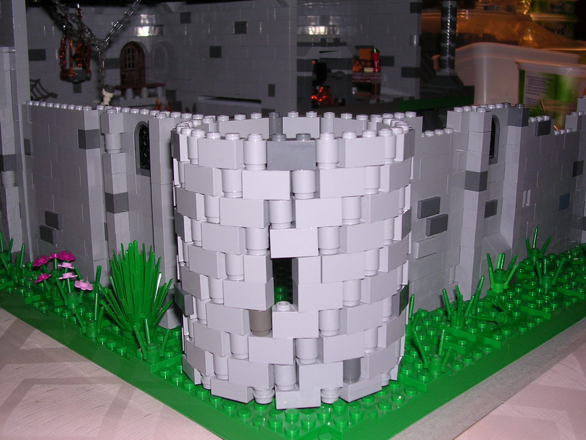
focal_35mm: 43
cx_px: 293
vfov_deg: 33.6
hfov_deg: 43.9
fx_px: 728
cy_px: 220
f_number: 3
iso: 100
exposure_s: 1/60.1
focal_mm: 6.6
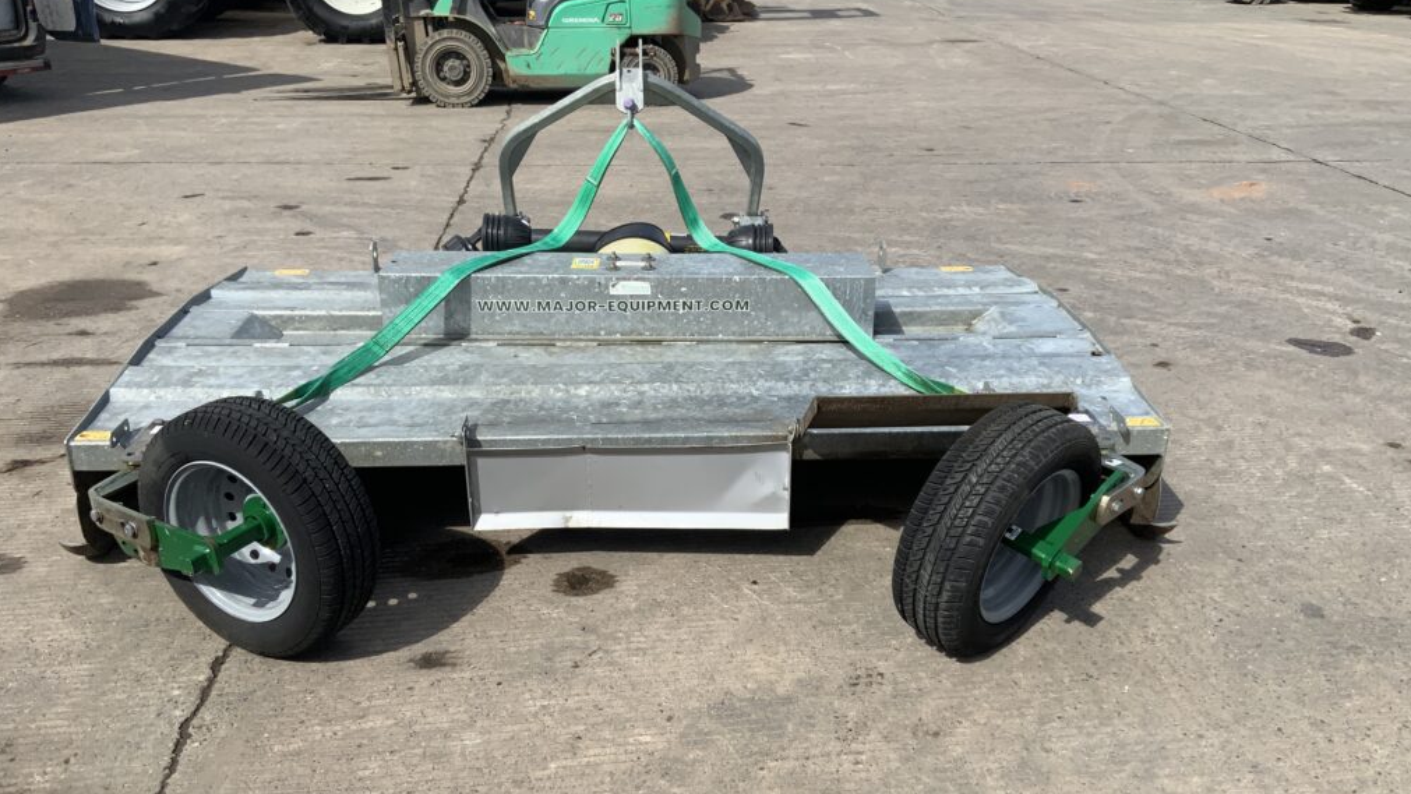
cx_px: 706
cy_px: 405
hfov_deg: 61.0
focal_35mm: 32
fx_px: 1197
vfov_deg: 36.7
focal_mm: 3
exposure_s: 1/1848
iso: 16
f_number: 1.8
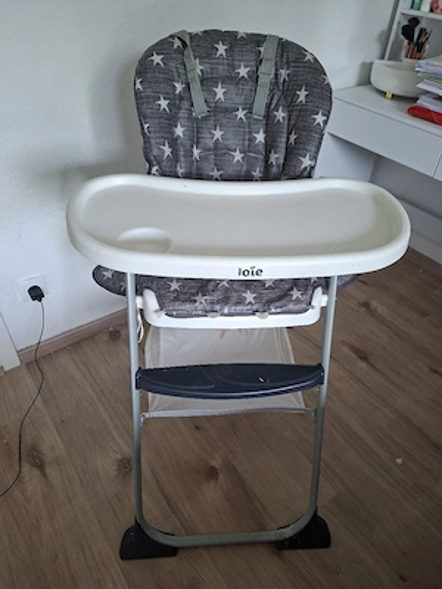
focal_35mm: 23
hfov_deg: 58.9
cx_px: 221
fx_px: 392
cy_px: 294
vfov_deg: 73.9
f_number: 1.8
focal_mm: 5.54
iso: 200
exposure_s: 1/50
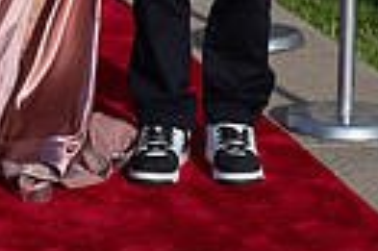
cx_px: 52
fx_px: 2422
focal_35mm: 231
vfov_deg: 5.7
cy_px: -326
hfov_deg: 8.9
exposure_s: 1/2000
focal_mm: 67
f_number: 5
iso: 320
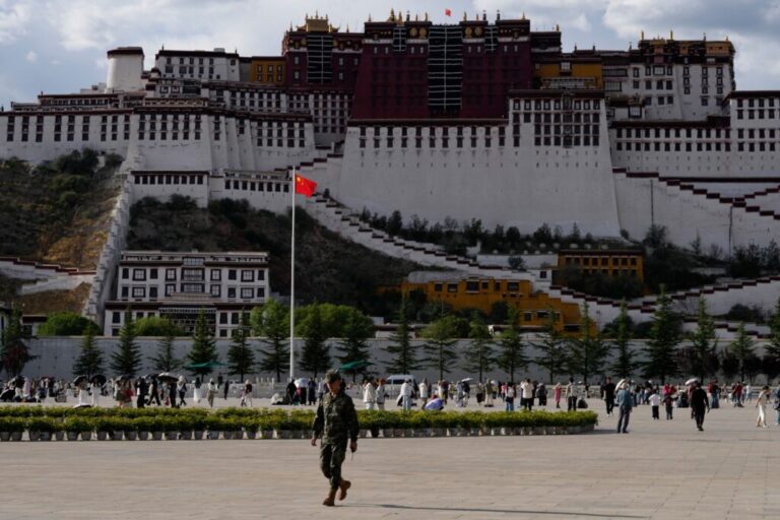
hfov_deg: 25.7
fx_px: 1712
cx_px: 390
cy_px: 260
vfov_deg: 17.3
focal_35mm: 79
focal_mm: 79
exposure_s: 1/400
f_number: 8
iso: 100
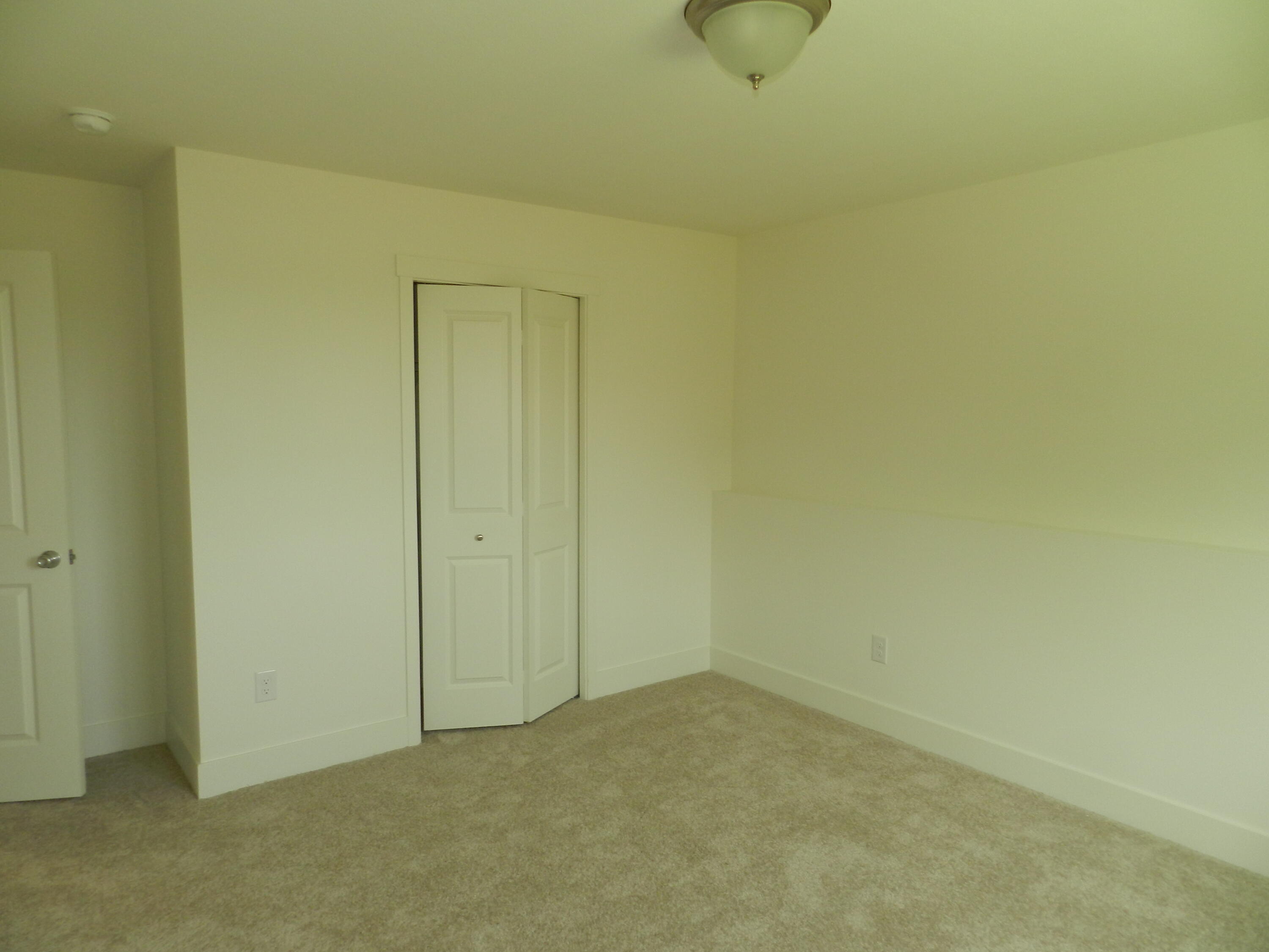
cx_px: 634
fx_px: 843
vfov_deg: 58.9
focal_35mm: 23
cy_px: 476
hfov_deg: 73.9
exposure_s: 1/60
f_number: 3.4
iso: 160
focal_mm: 4
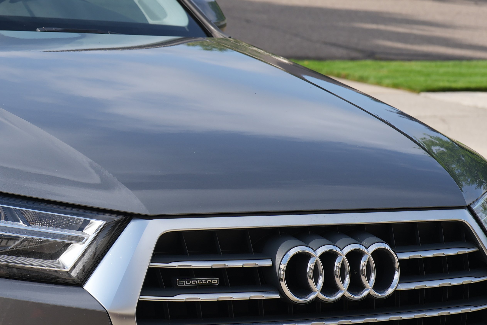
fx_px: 1880
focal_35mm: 139
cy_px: 135
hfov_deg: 14.6
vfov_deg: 9.9
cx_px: 18
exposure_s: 1/500
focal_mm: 50
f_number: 4.5
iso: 100
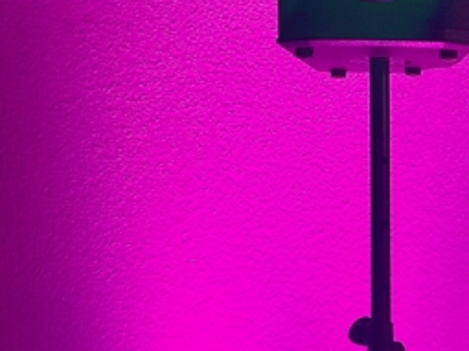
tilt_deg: +3.3
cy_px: 228
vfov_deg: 14.1
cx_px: 604
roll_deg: +1.9
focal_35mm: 105
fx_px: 1422
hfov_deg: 17.6
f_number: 1.6
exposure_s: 1/41
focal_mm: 4.2
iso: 160
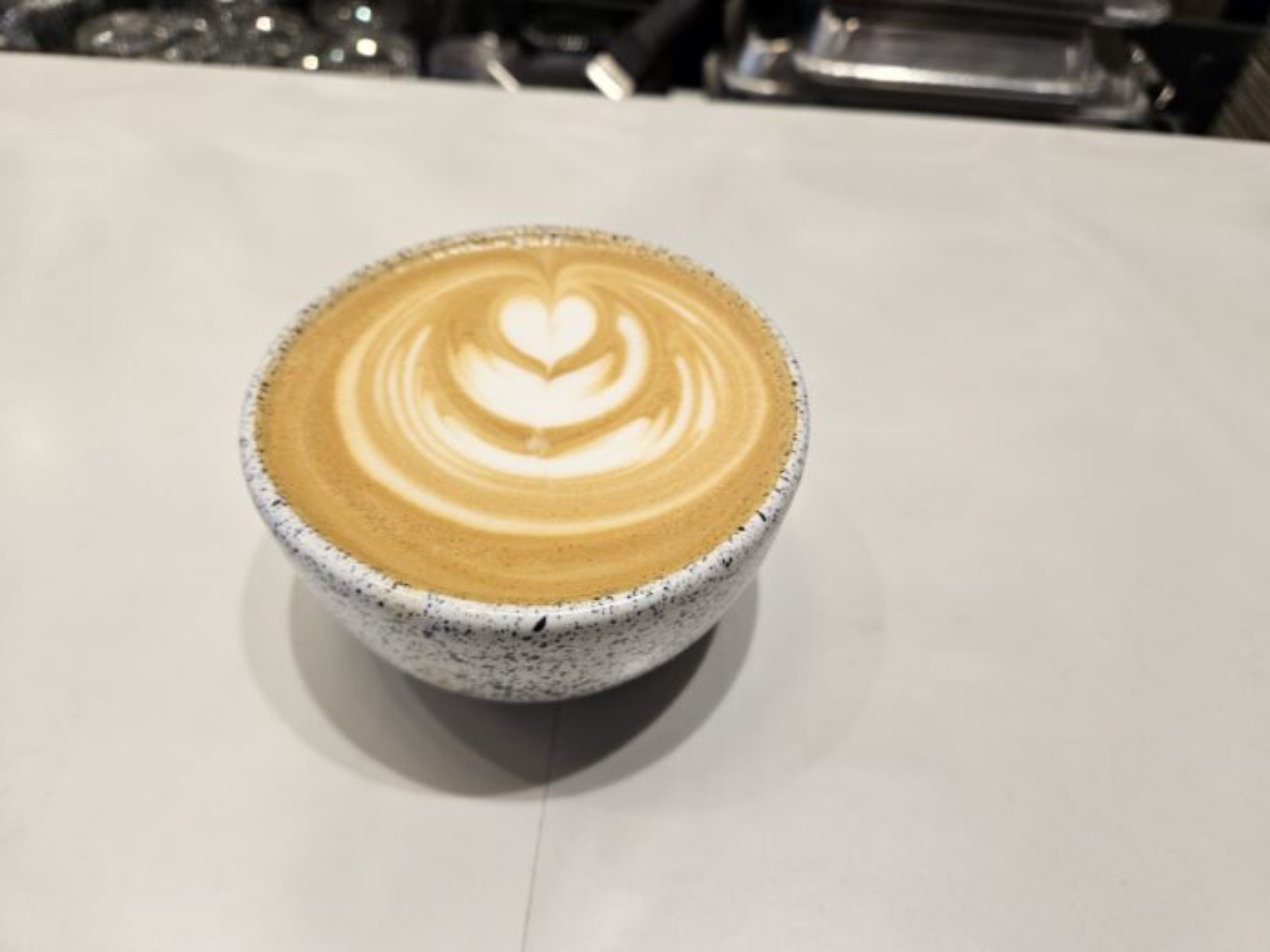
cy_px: 476
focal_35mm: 23
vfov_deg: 58.9
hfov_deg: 73.9
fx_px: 844
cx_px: 635
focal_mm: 5.4
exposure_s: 1/120
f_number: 1.8
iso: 40
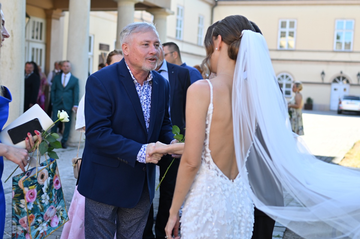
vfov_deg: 26.0
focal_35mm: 52
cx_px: 180
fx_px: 520
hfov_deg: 38.2
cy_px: 120
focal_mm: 35
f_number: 2.2
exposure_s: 1/640
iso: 125
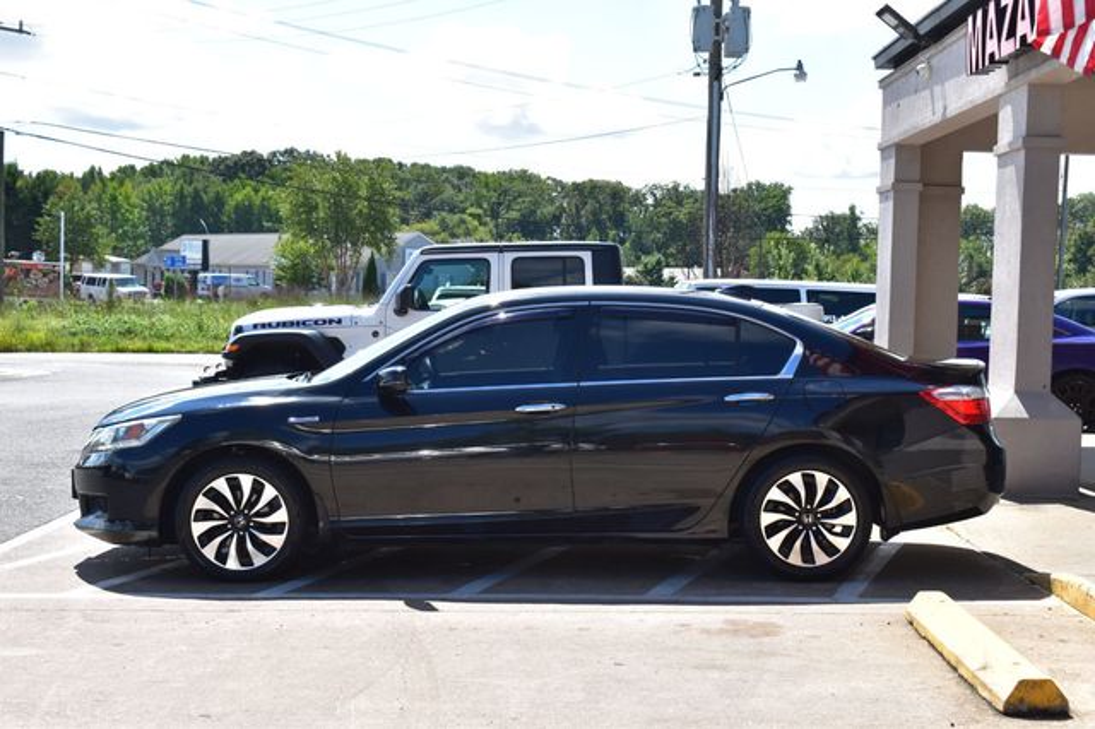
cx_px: 548
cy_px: 364
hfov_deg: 35.1
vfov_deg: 23.8
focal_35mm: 57
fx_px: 1733
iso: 400
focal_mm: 38
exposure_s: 1/400
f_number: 11
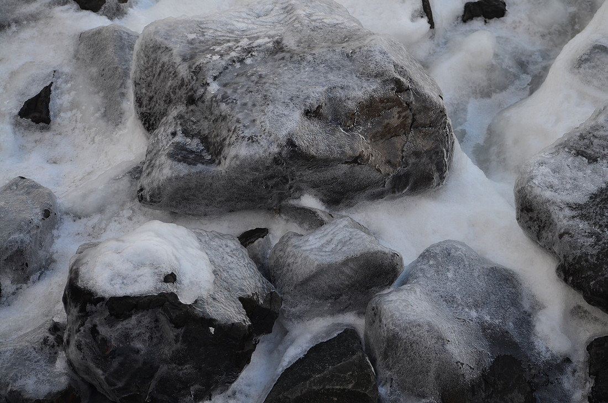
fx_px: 1719
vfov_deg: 13.4
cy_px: 202
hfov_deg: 20.1
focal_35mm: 102
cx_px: 304
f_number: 4.5
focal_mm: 68
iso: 100
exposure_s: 1/125
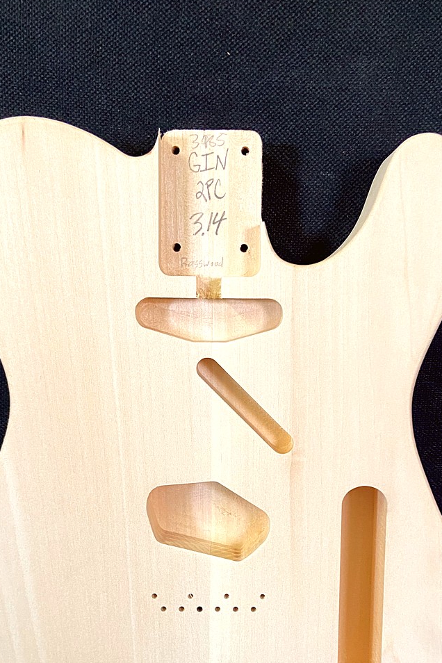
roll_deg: +1.0
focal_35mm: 40
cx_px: 230
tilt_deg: -23.7
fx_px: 737
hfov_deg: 33.4
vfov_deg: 47.6
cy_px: 449
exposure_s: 1/60
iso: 125
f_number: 1.8
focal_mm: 4.25
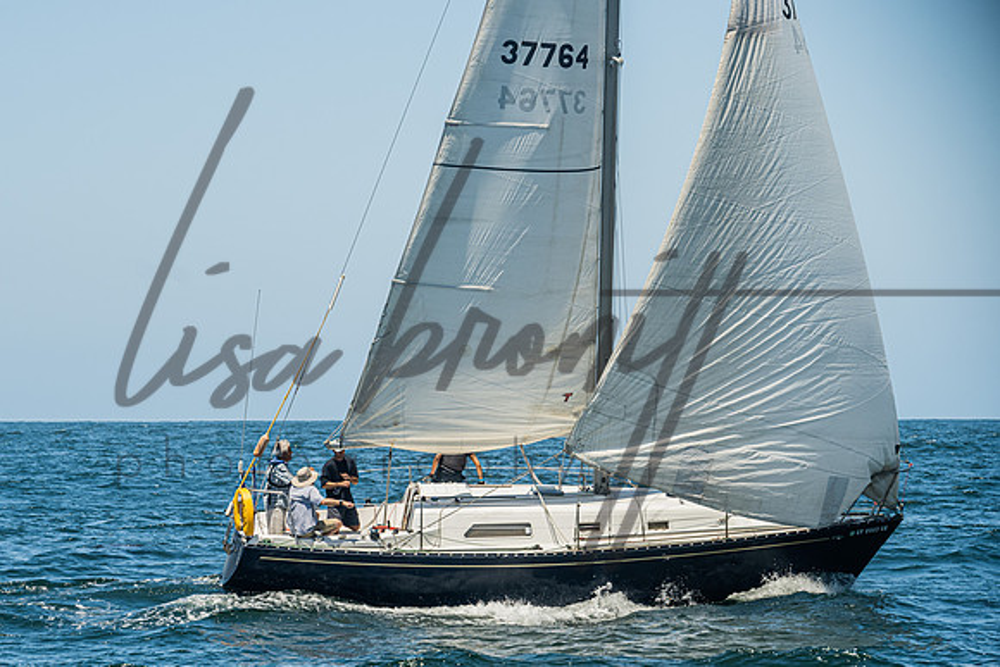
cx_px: 338
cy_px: 389
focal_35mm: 148
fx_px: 4109
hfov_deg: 13.9
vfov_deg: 9.3
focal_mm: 110
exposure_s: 1/800
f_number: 6.3
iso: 320
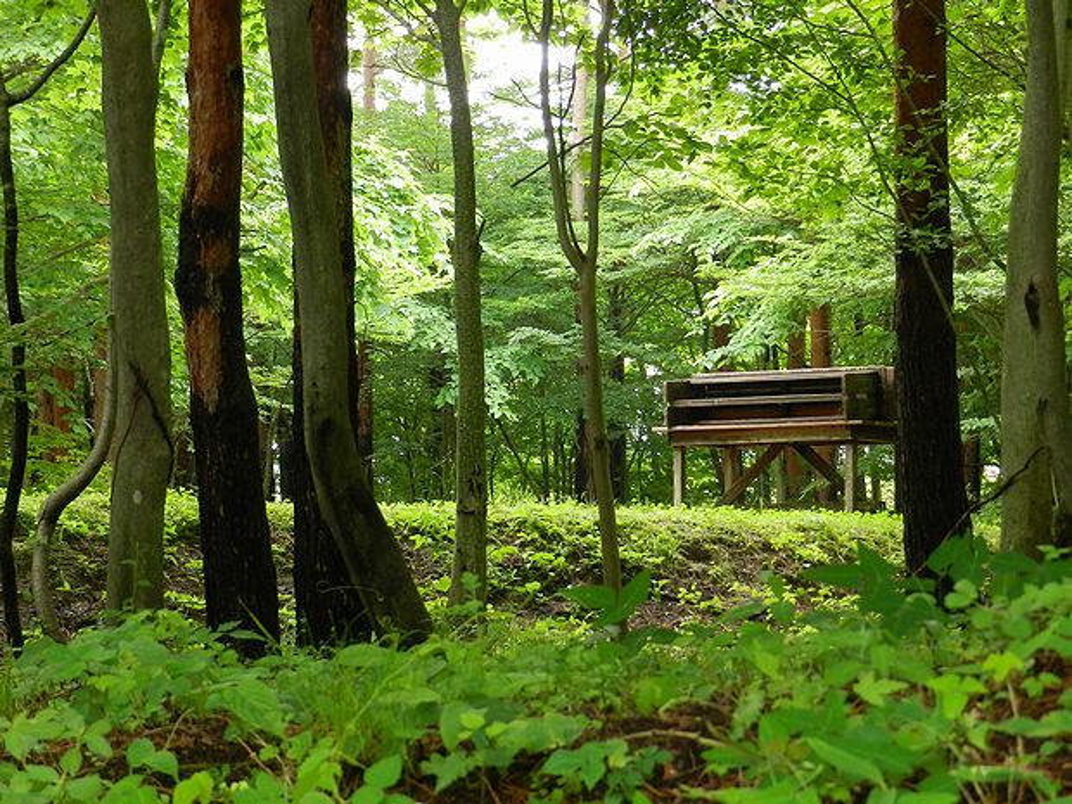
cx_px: 536
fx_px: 3561
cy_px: 402
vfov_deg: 12.9
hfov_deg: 17.1
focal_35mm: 115
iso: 400
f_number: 4.8
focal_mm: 20.5
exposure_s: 1/40
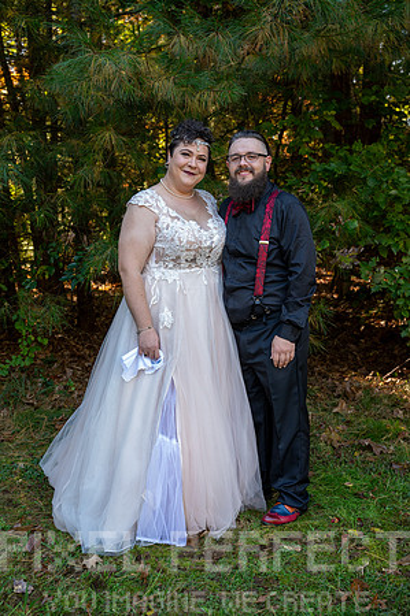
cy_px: 308
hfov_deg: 32.6
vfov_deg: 47.5
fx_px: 702
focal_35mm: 41
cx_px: 205
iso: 800
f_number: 4.5
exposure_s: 1/200
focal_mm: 41
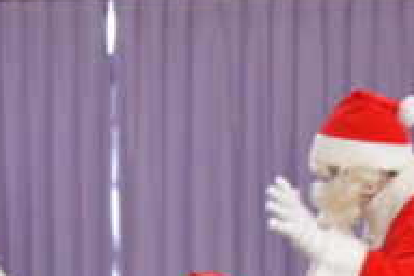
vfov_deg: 7.9
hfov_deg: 11.4
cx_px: -304
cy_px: 477
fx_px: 1932
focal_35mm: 168
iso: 5000
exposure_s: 1/50
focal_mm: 28
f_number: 4
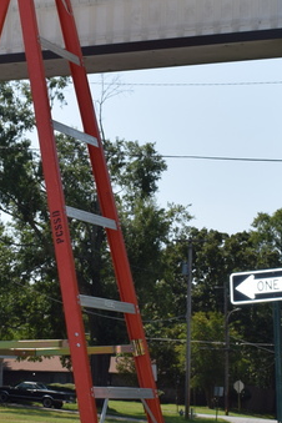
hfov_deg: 11.1
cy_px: 257
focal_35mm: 123
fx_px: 1439
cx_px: 42
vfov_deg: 16.7
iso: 100
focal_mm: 27
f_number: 10
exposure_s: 1/200
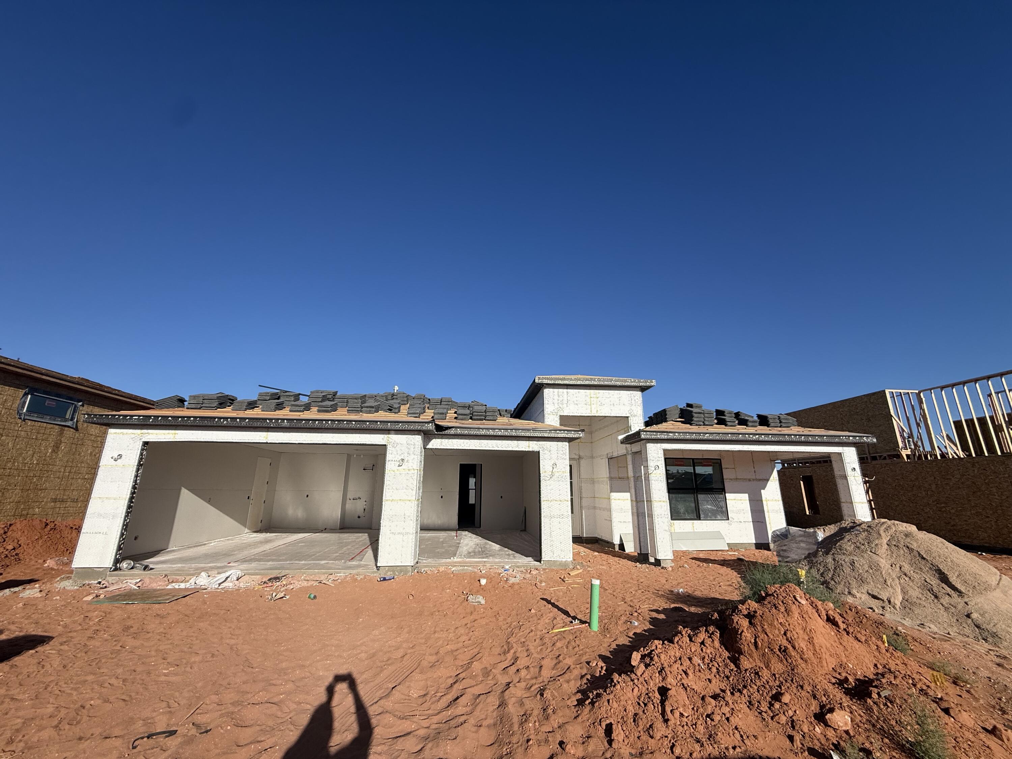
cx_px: 506
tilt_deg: +18.4
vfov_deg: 85.7
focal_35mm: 14
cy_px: 380
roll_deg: +0.8
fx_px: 409
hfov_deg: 102.1
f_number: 2.2
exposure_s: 1/3891
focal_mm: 2.22
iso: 50
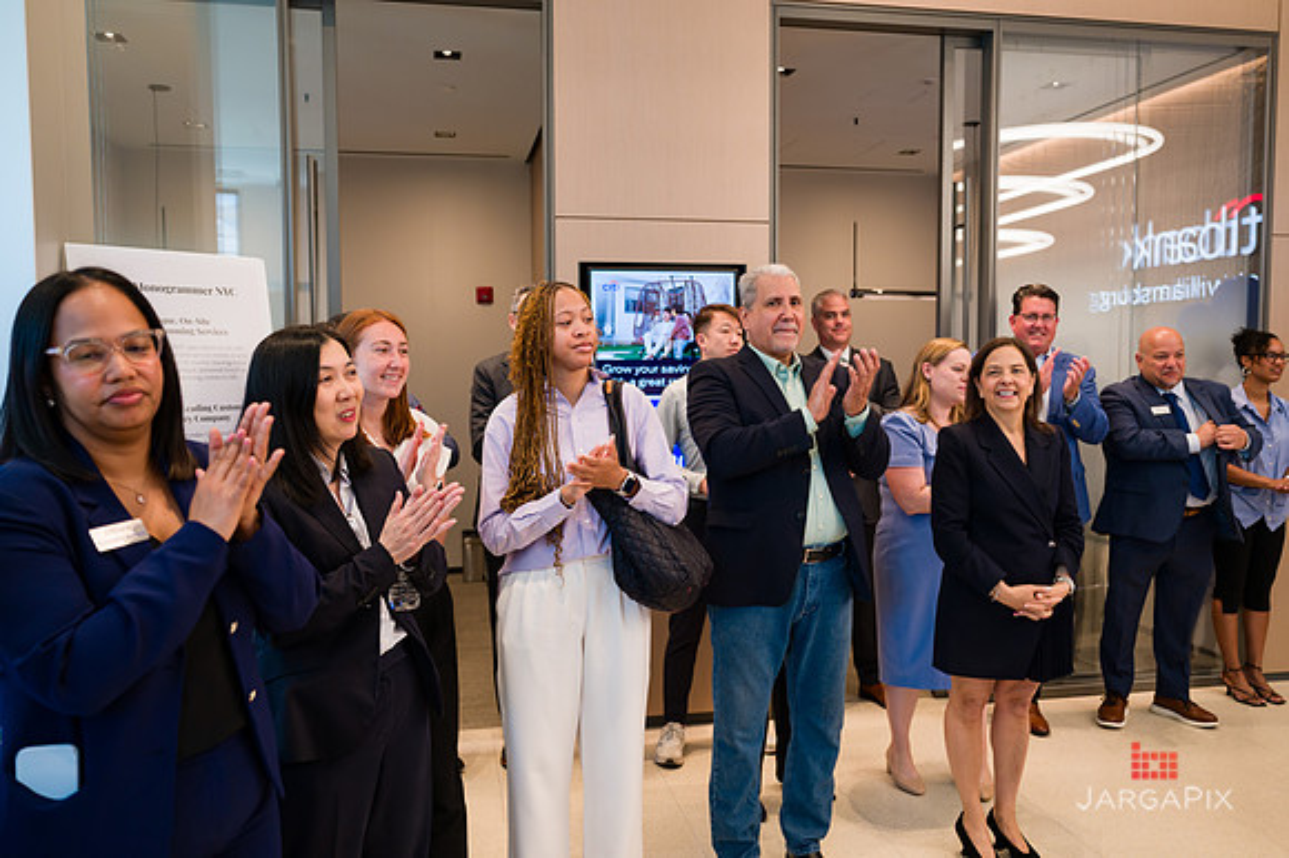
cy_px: 429
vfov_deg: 44.5
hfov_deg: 63.1
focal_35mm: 29
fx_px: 1049
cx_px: 644
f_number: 3.2
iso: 400
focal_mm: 29
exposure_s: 1/200
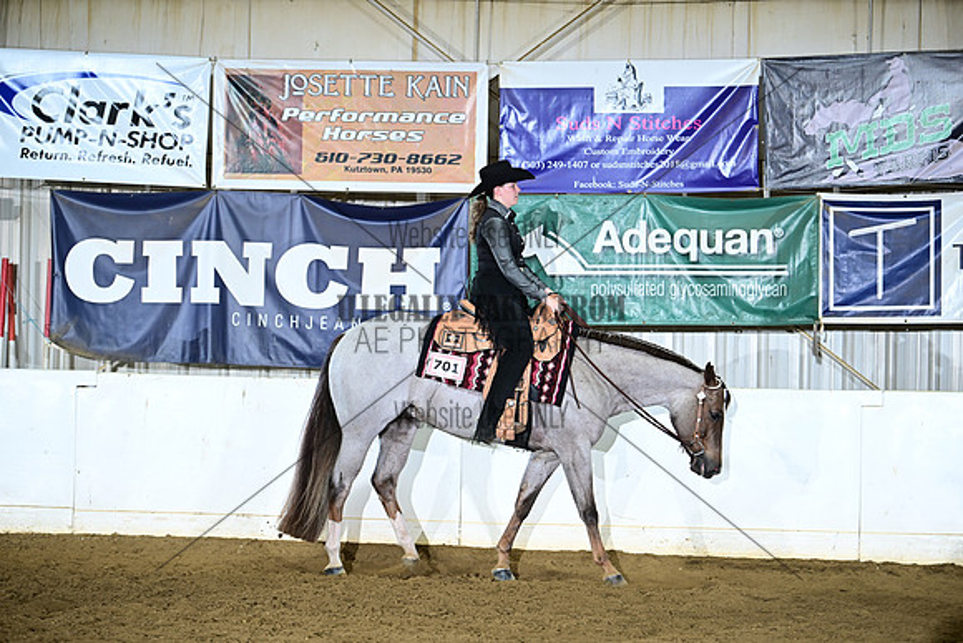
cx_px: 482
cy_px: 322
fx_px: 3478
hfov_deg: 15.8
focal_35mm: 130
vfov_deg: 10.6
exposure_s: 1/203
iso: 640
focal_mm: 130
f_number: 3.2
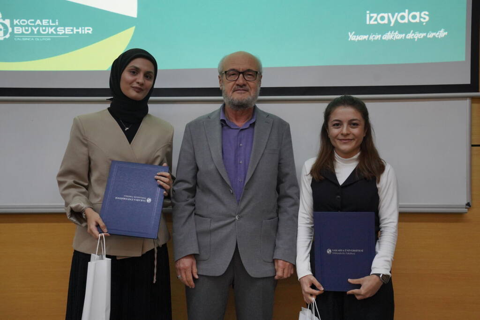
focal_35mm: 47
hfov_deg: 41.9
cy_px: 160
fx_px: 627
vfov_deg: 28.7
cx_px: 240
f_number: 5
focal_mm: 47
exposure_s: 1/100
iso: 4000
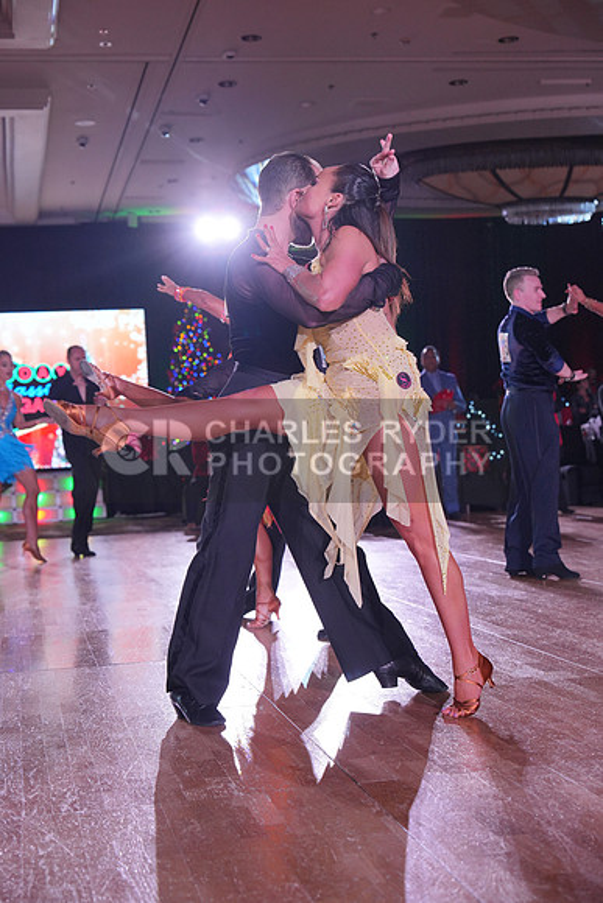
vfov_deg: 35.6
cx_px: 302
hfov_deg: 24.2
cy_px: 452
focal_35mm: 56
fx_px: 1406
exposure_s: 1/500
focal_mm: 56
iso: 1600
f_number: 4
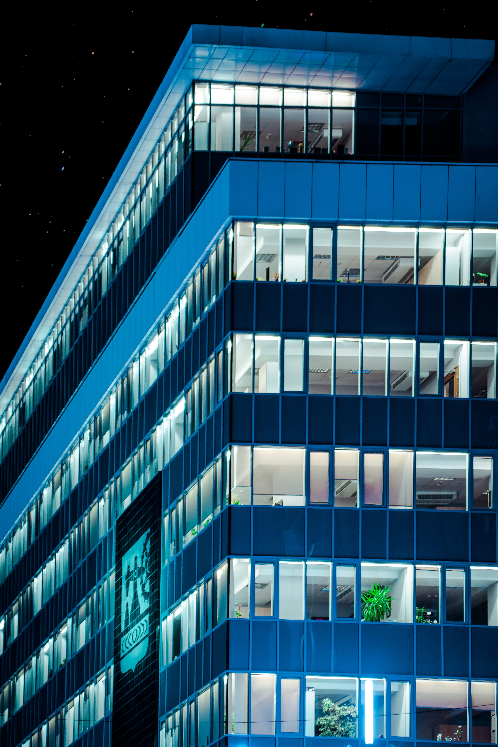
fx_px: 2116
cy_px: 374
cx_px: 249
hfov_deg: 13.4
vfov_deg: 20.0
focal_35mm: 102
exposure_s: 1/1.25
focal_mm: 68
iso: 100
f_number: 5
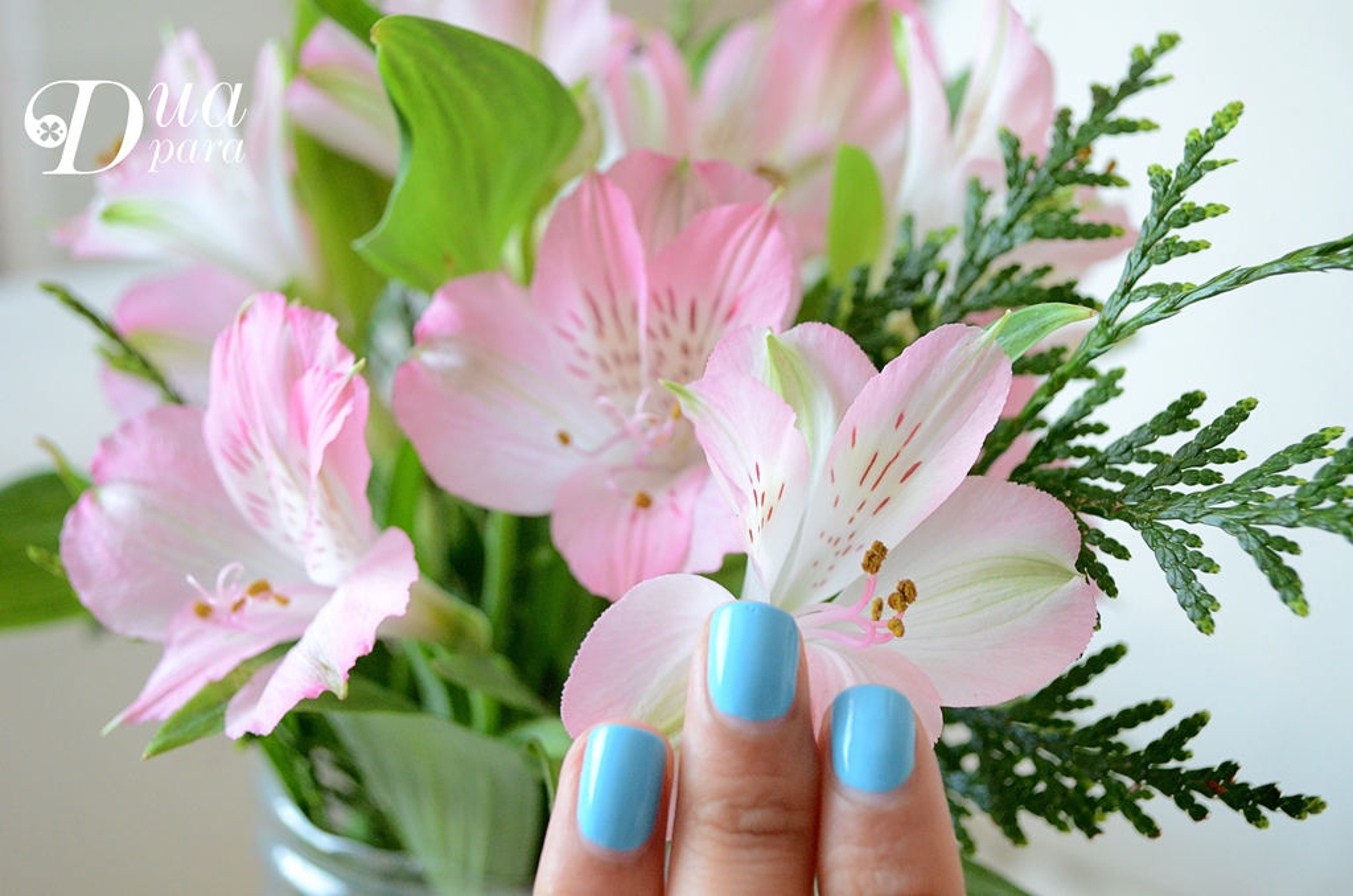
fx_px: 1913
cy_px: 448
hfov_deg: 39.0
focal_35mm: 51
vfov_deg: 26.4
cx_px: 676
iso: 2200
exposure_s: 1/30
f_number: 5
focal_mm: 34
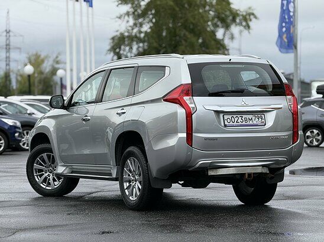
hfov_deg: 16.4
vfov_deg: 12.3
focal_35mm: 120
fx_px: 1122
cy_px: 121
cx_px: 162
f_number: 2.8
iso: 50
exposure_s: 1/751
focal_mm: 15.66
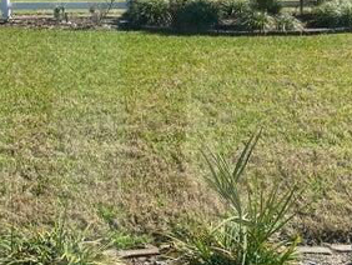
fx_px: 600
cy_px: 22
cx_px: 177
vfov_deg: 24.1
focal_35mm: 59
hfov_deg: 32.7
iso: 32
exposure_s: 1/1754
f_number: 1.8
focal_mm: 4.25
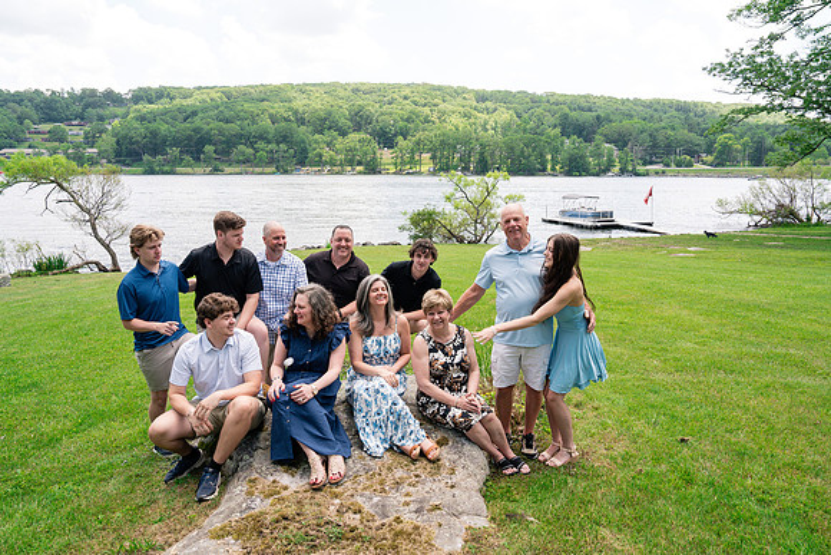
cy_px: 278
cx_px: 416
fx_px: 580
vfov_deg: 51.1
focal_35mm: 25
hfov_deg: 71.3
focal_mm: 24
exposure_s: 1/250
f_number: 6.3
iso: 250
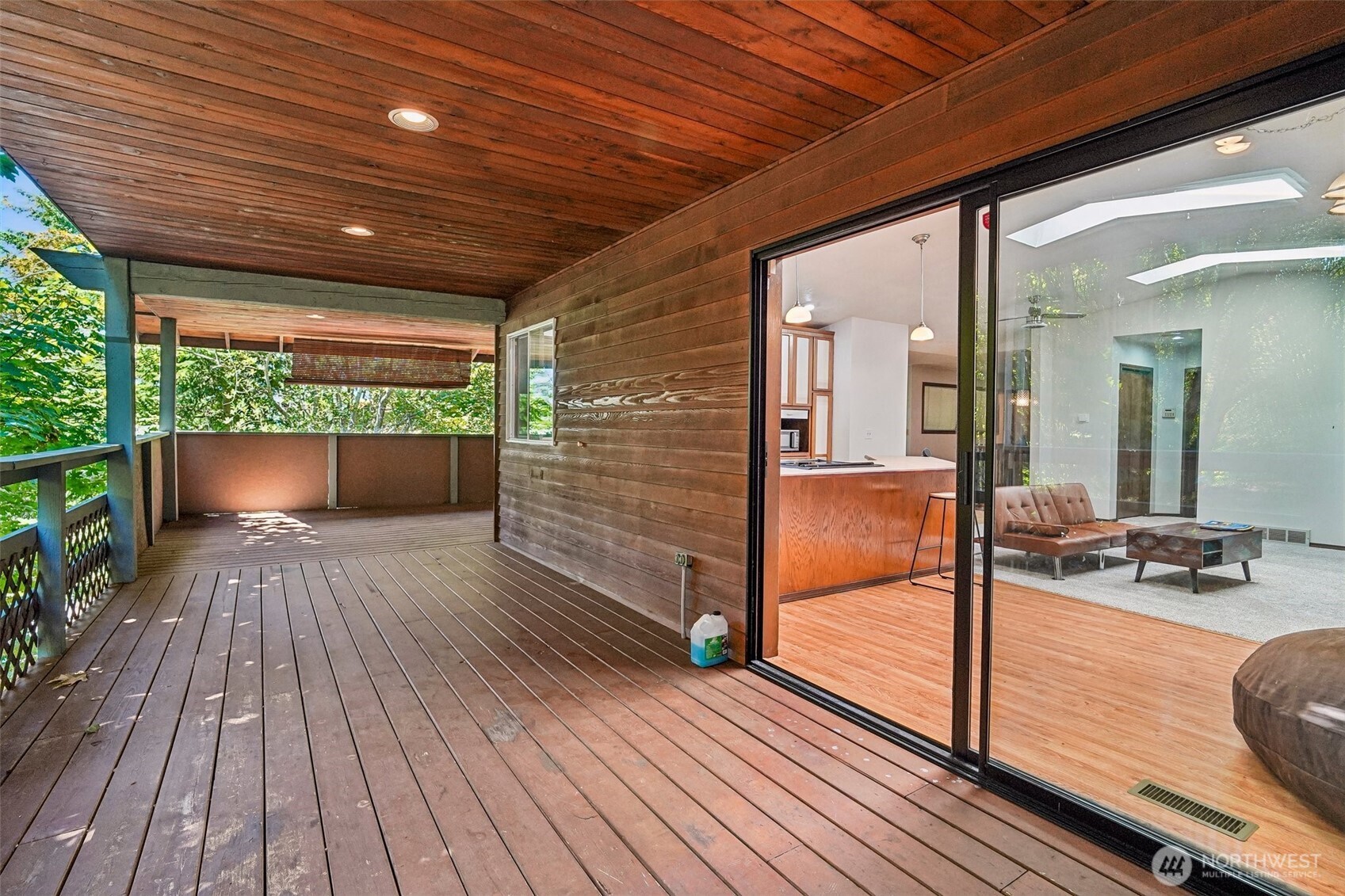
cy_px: 448
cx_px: 672
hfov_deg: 96.7
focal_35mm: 16
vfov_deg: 73.7
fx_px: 598
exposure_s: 1/30
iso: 1600
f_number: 8
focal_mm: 16
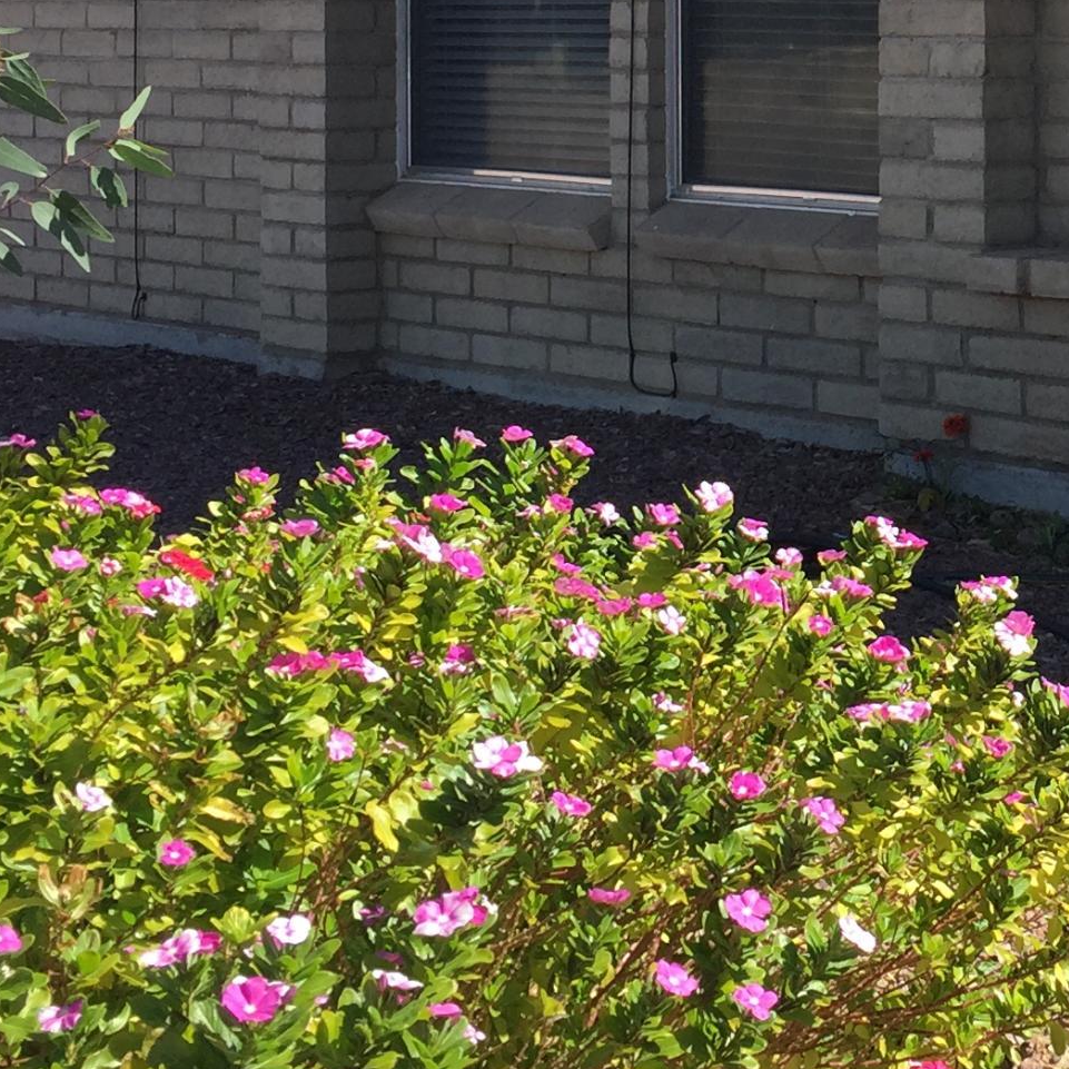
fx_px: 2795
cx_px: 1110
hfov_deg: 20.8
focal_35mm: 80
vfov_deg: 21.1
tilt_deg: -2.0
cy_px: 70
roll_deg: -0.8
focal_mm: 4.15
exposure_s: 1/1199
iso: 32
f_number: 2.2
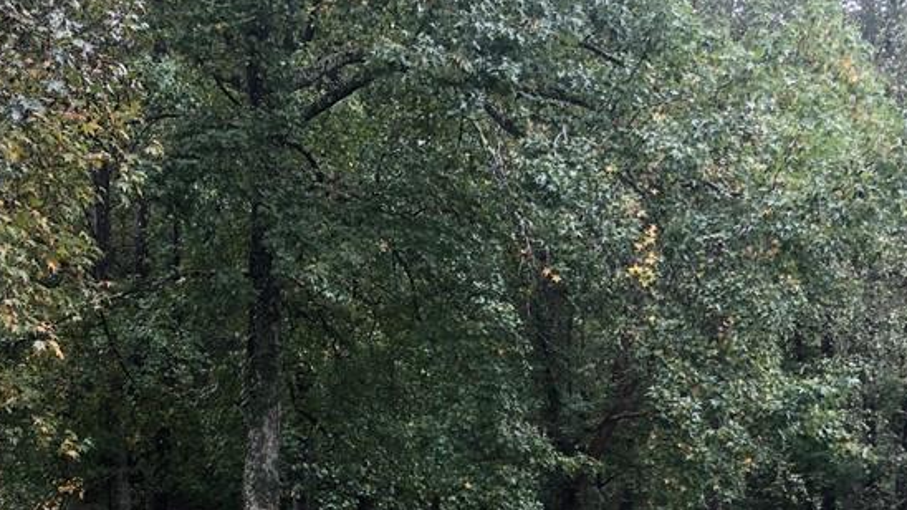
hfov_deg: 35.5
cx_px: 189
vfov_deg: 19.7
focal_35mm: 57
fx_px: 1371
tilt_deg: -8.6
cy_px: 623
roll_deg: +0.4
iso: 64
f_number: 1.8
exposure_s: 1/120
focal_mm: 3.99
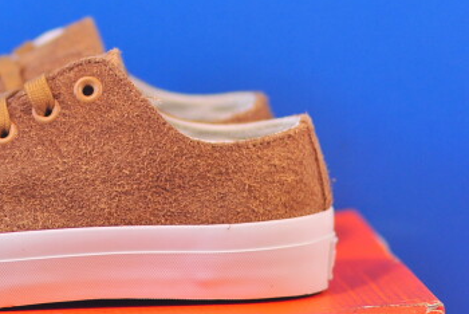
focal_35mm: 171
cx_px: 20
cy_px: 17
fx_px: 2230
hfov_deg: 11.9
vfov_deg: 8.0
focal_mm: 50
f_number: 2.2
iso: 250
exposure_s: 1/320
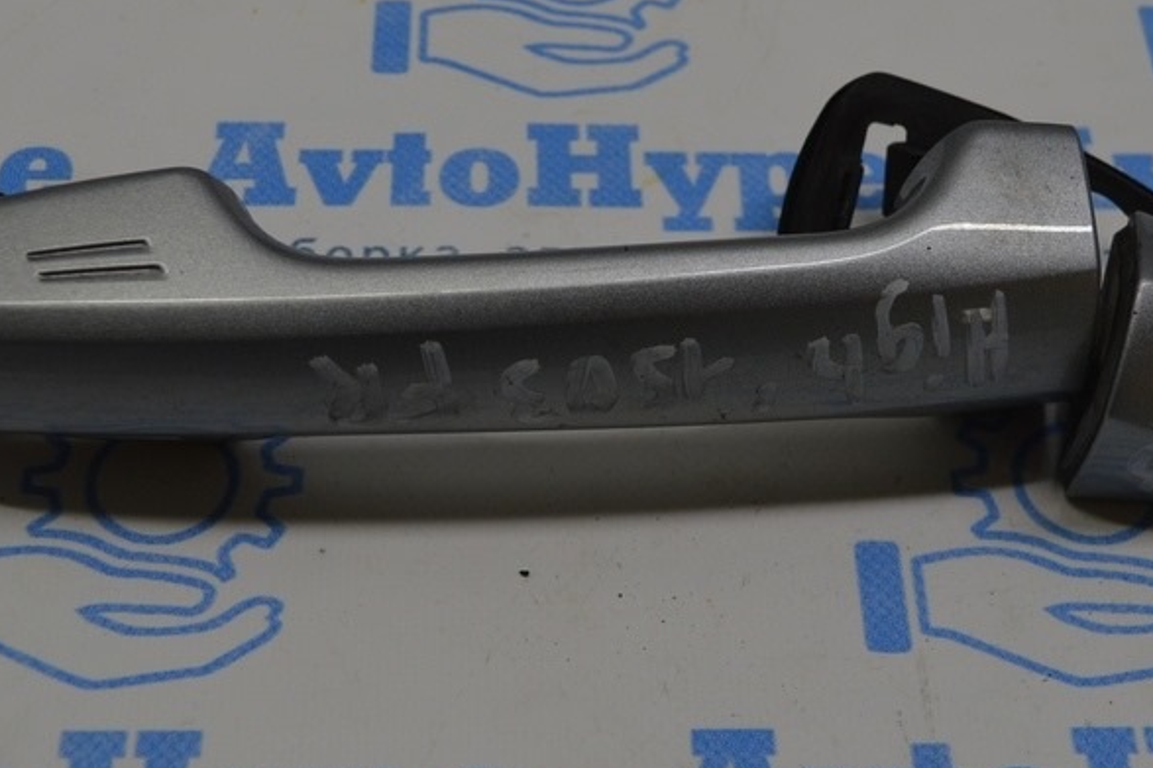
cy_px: 333
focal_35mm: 68
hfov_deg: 29.7
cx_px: 546
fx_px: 2177
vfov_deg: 20.0
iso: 160
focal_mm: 26
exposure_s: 1/60
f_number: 5.6
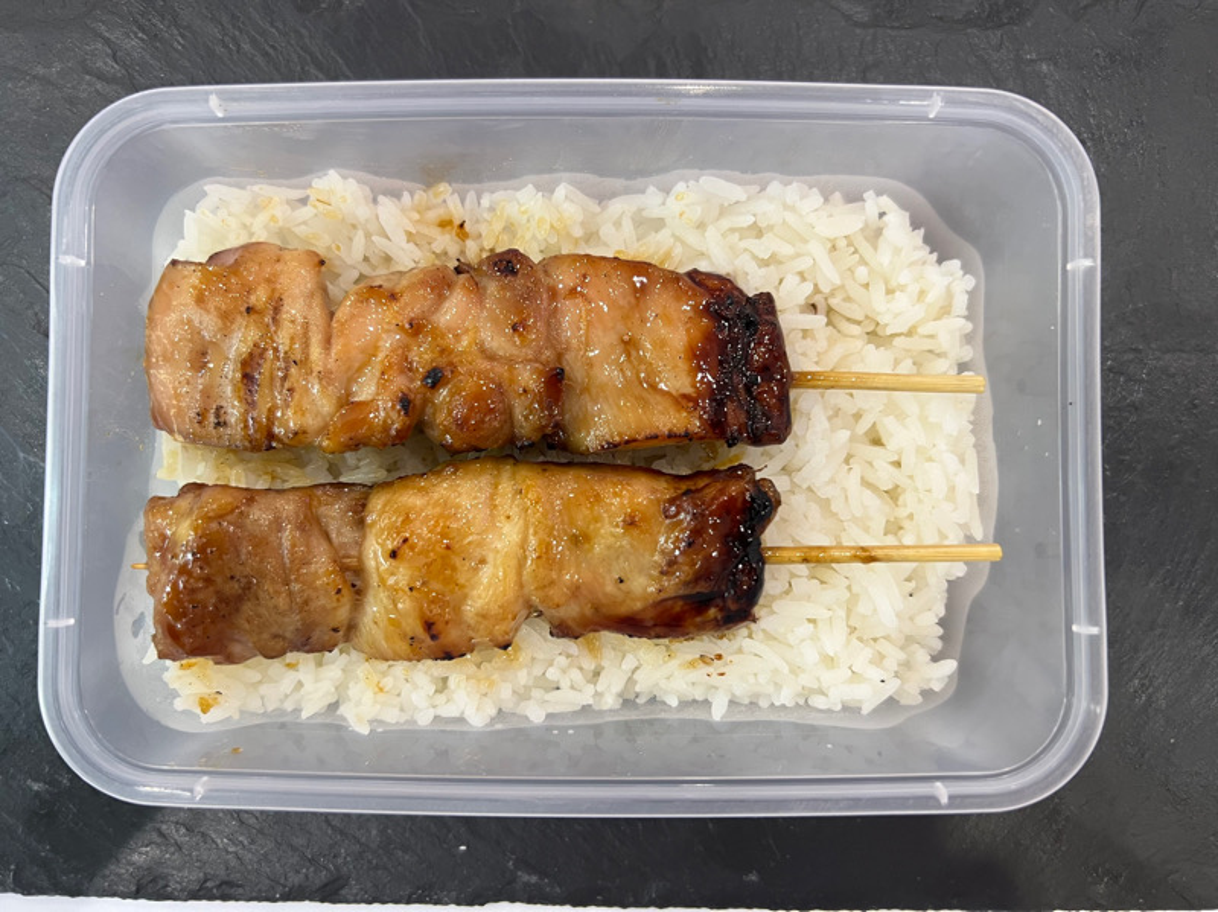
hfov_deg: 67.3
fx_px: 914
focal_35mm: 26
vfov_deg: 53.0
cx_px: 609
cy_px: 456
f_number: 1.5
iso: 160
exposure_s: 1/50
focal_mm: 5.7
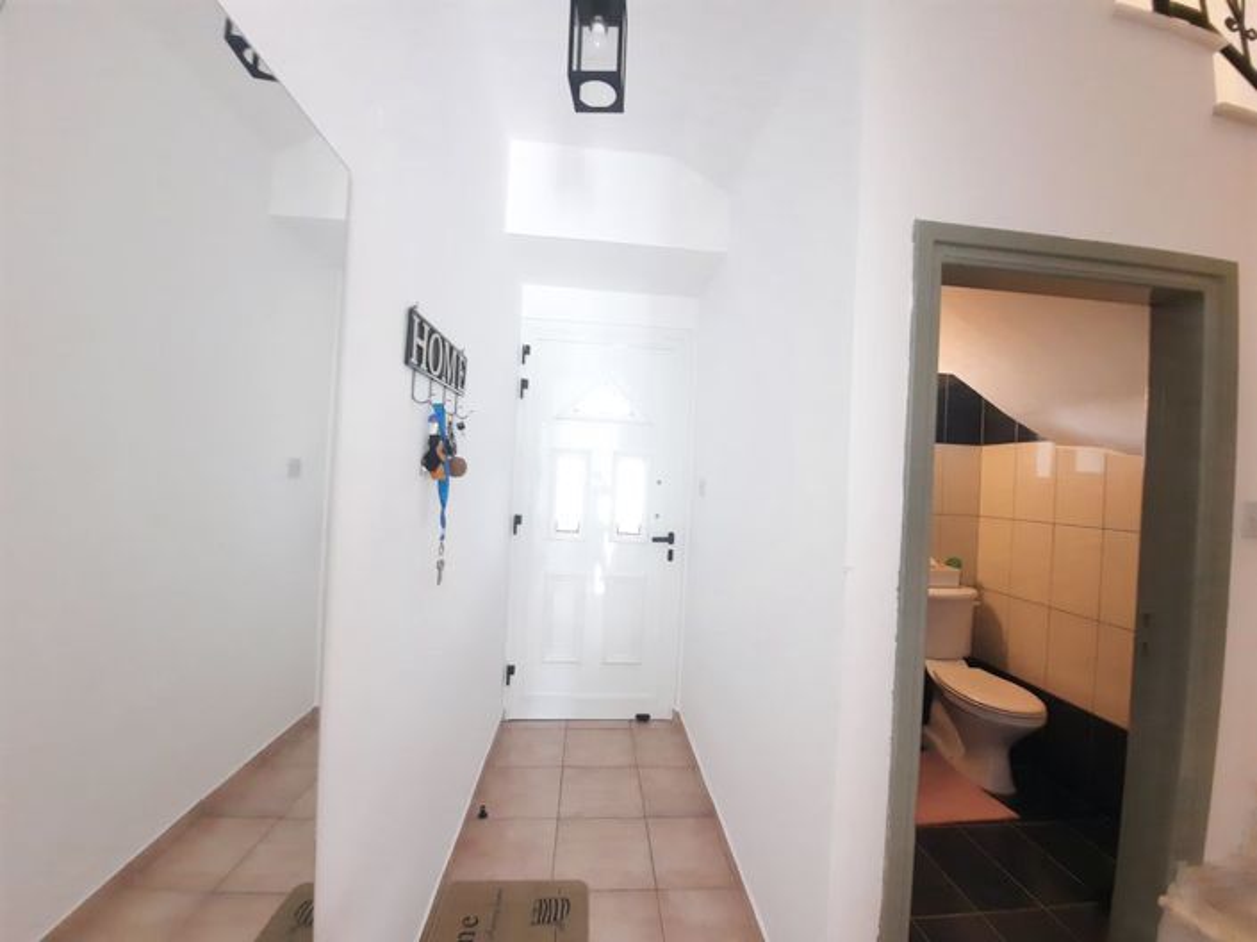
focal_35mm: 13
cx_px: 628
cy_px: 471
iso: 250
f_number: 2.2
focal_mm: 1.74
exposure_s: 1/25
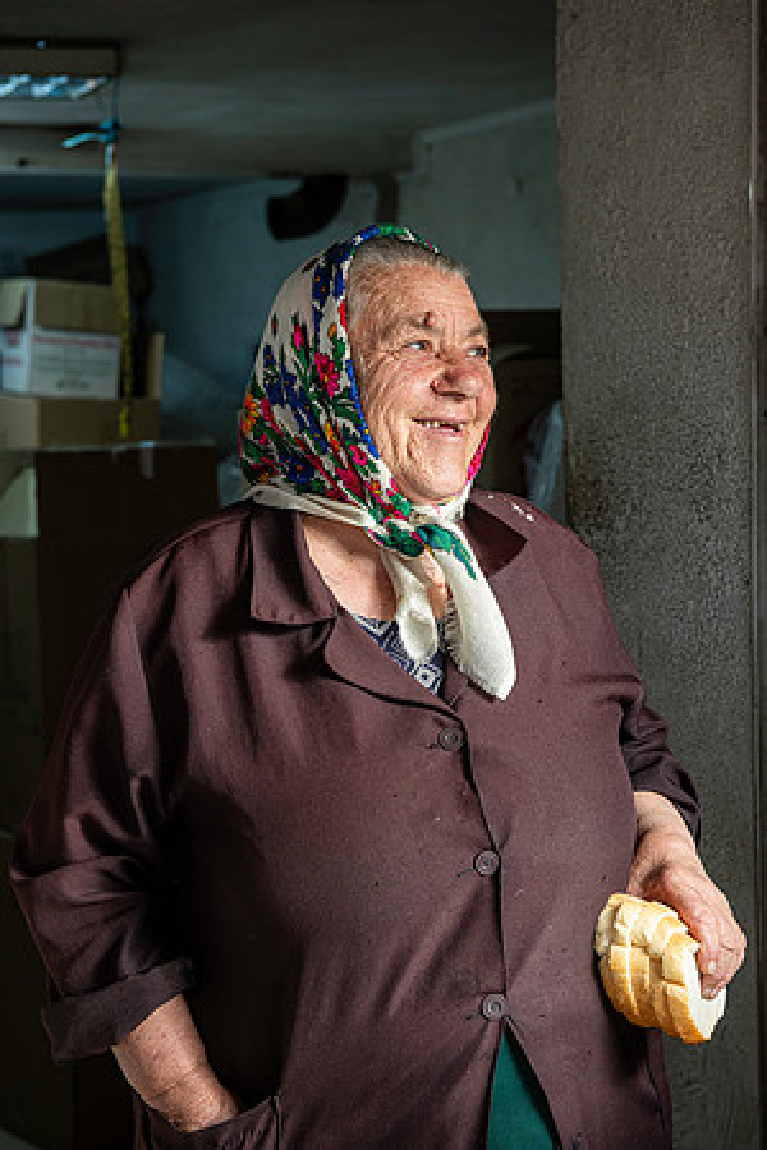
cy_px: 575
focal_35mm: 62
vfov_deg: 32.4
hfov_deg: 21.9
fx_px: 1981
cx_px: 384
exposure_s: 1/60
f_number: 5.6
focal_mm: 62
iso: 450
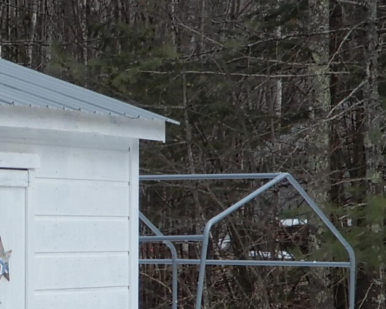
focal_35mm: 210
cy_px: 278
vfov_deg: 7.3
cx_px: -171
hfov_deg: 9.0
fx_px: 2400
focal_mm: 8
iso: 80
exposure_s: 1/400
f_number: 4
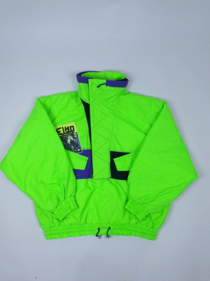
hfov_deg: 51.4
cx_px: 105
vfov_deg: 65.3
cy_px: 140
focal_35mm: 27
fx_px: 218
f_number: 10.4
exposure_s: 1/60
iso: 681
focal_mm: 4.9
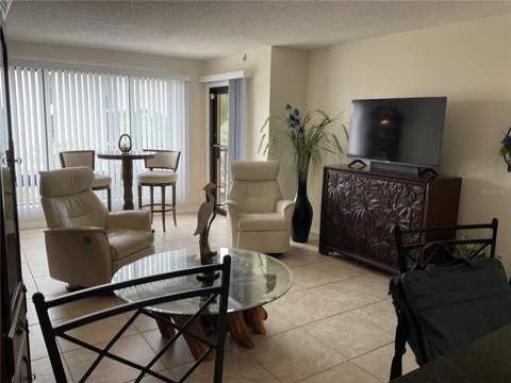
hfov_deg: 61.7
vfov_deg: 48.2
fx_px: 428
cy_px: 192
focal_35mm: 29
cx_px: 256
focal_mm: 3
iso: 50
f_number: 1.8
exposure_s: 1/60
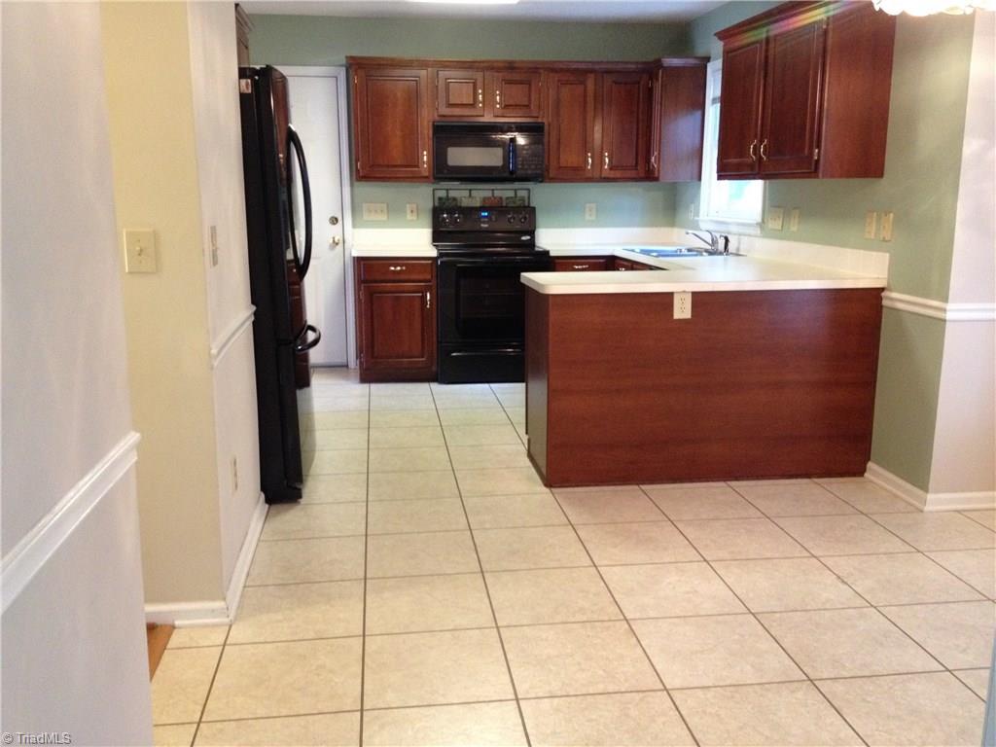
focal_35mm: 35
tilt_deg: -11.6
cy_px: 374
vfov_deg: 40.7
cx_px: 498
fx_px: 1007
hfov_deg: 52.6
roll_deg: +0.6
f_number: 2.4
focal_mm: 4.28
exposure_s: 1/20
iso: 250
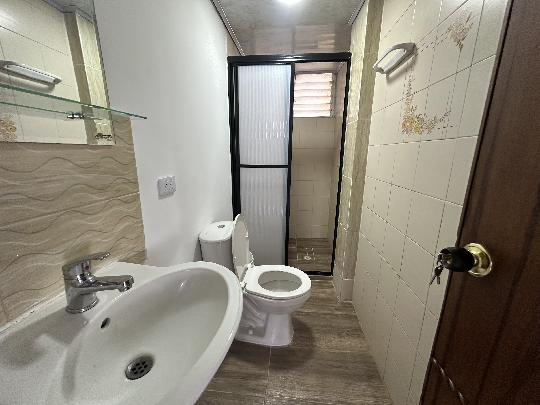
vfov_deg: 85.7
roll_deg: -1.2
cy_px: 202
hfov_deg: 102.1
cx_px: 270
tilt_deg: -14.3
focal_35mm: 14
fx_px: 218
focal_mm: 2.22
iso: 200
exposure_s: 1/99
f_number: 2.2
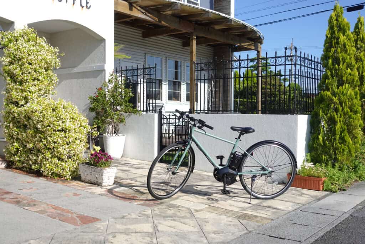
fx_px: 385
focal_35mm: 38
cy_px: 122
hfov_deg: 50.7
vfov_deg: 35.1
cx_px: 182
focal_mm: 14.7
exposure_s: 1/160
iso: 80
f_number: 2.8
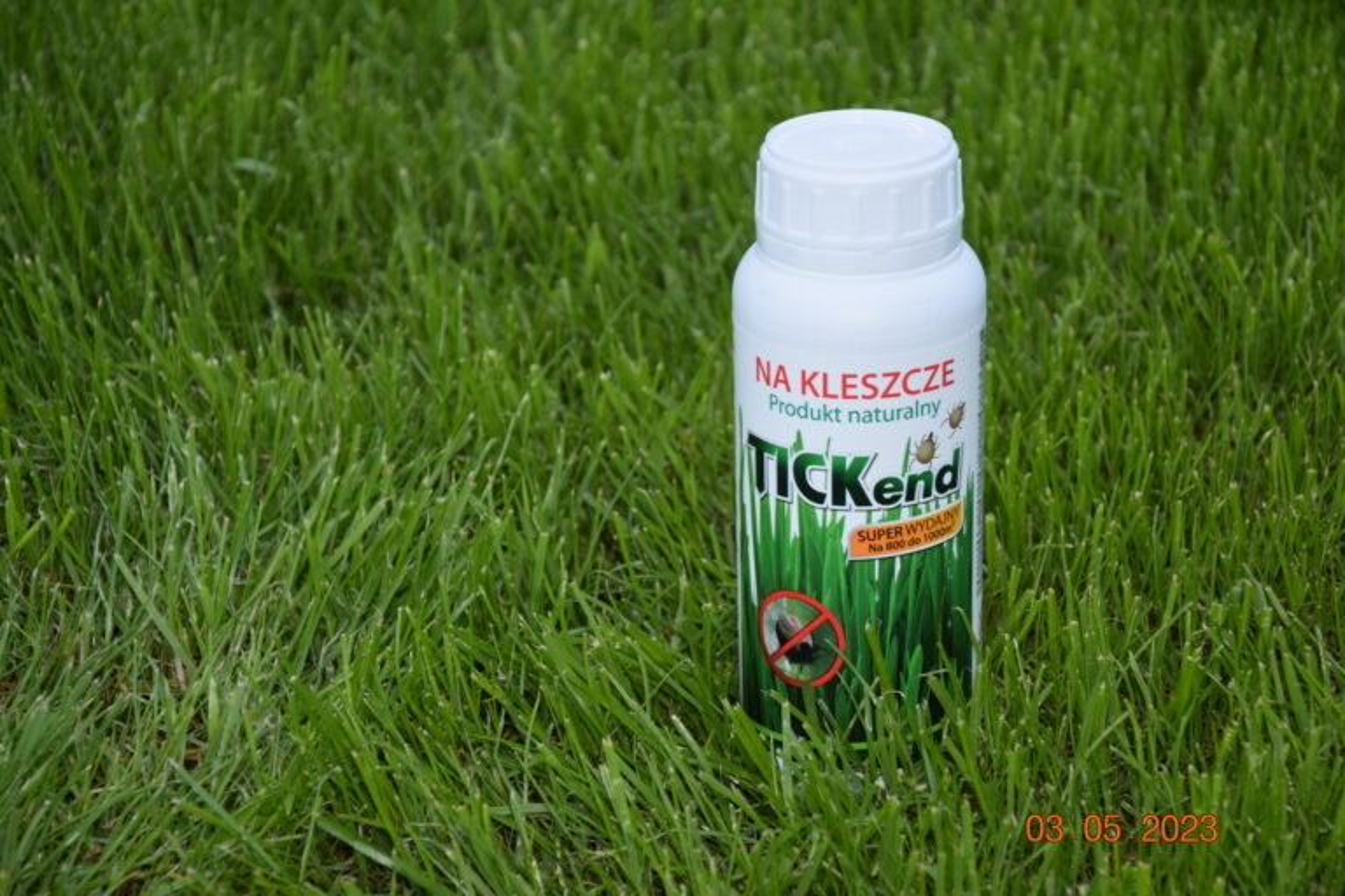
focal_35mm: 105
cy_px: 448
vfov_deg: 13.0
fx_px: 3923
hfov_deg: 19.5
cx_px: 672
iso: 400
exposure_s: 1/125
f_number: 5.6
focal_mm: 70
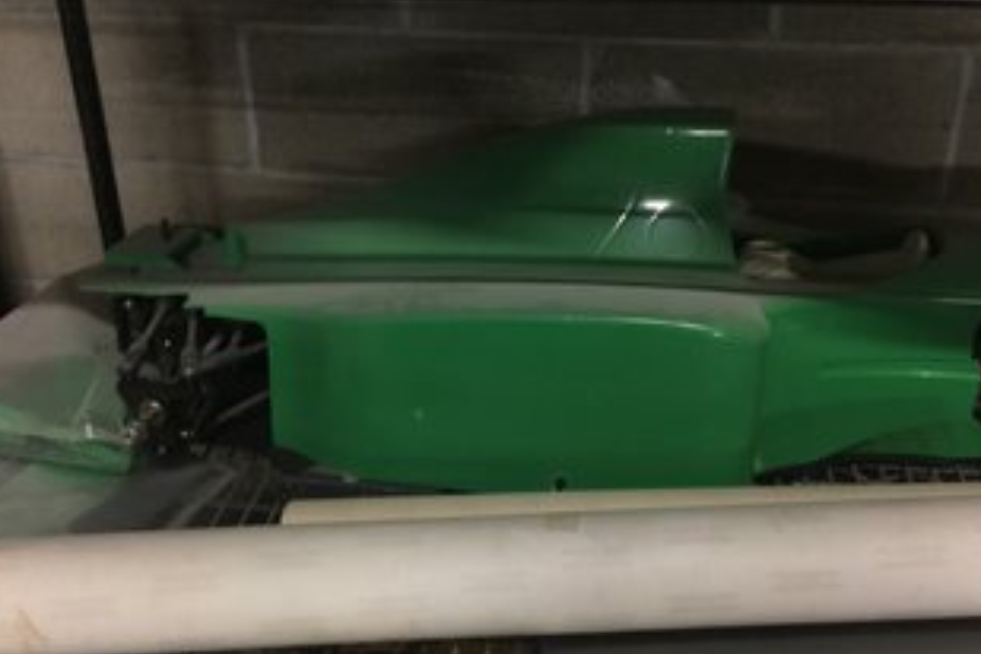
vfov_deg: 34.1
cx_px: 486
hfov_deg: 49.6
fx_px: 1063
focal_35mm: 39
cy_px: 375
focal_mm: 4.15
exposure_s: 1/4
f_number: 2.2
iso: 64
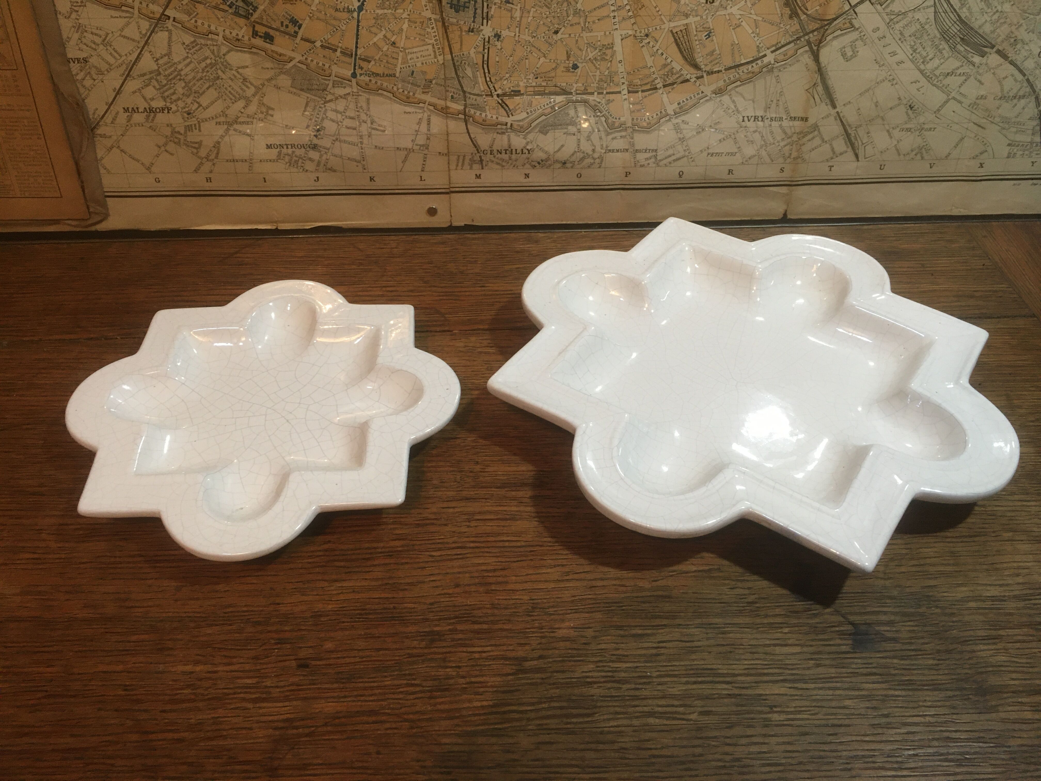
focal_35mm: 29
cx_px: 520
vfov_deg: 48.2
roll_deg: -0.5
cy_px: 390
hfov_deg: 61.7
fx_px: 872
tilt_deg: -41.1
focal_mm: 4.15
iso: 125
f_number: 2.2
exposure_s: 1/33
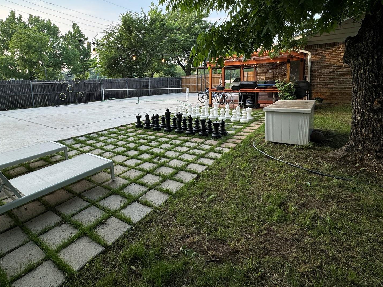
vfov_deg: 65.1
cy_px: 109
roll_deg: +1.7
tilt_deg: -7.9
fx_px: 221
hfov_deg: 80.4
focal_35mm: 20
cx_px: 146
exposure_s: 1/142
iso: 40
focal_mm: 2.22
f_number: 2.2
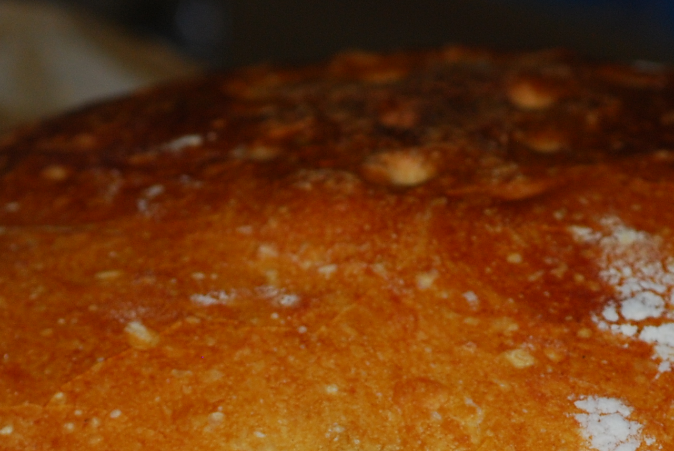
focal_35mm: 272
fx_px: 5099
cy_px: 606
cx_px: 424
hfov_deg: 7.6
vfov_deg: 5.0
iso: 200
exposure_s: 1/60
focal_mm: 60
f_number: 5.6
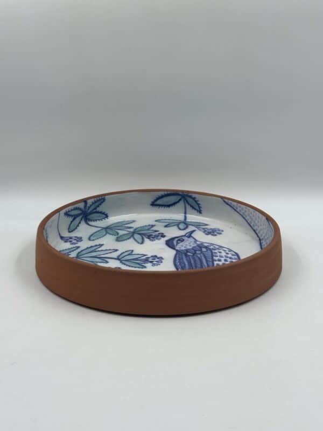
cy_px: 216
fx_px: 597
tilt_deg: -19.2
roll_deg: -1.1
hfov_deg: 30.3
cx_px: 162
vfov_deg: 39.7
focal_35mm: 48
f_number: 1.78
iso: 64
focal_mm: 6.86
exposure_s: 1/527
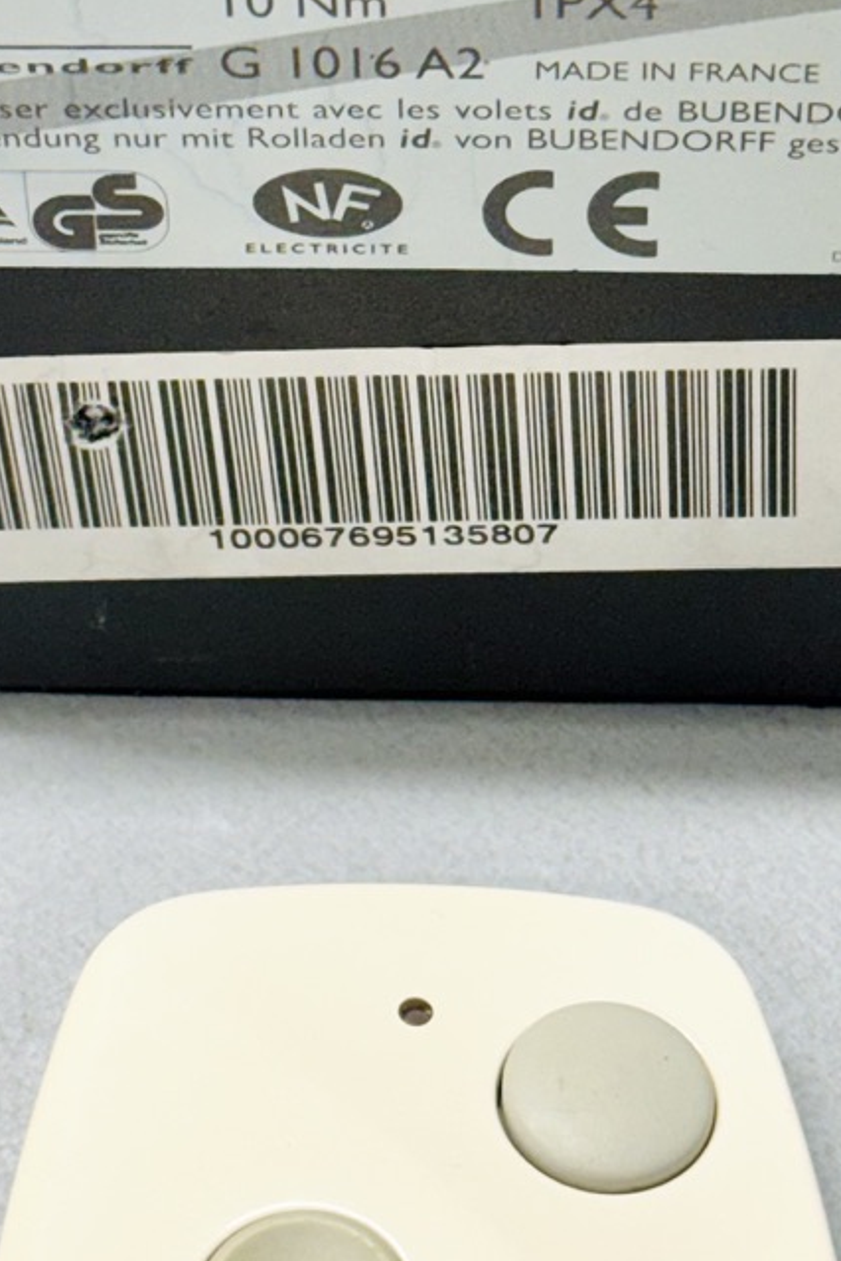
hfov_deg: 11.0
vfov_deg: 16.4
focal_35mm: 125
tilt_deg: -55.6
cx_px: 446
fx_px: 4380
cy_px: 614
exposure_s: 1/100
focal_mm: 6.76
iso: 100
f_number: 1.78
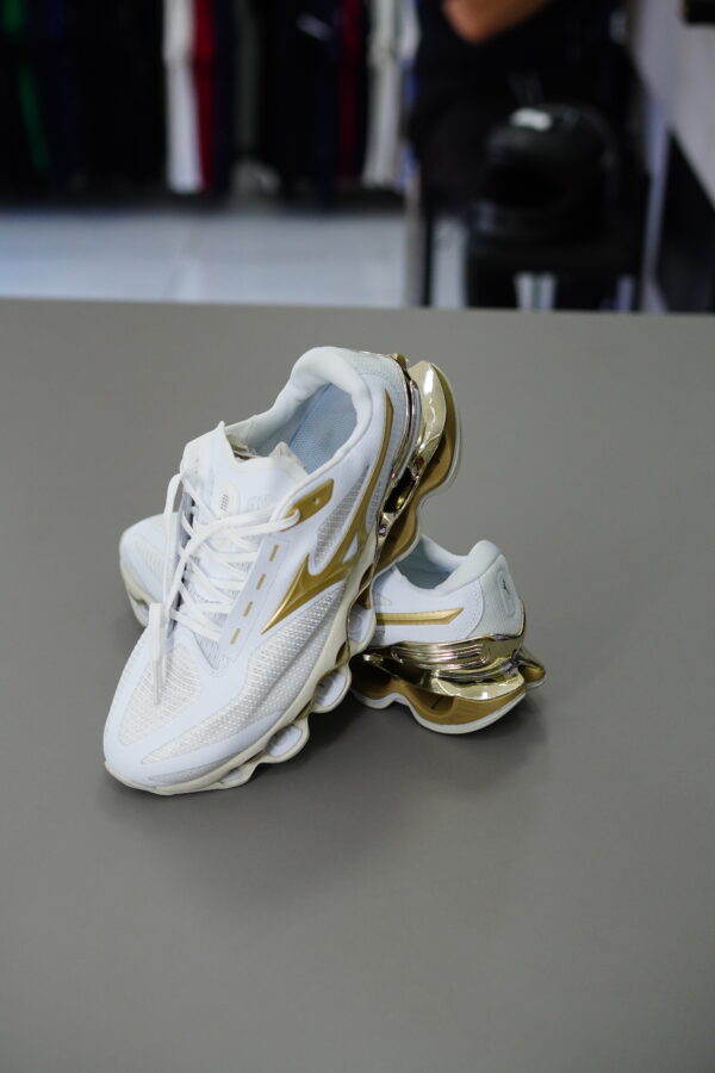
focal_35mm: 50
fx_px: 1475
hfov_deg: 27.3
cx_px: 358
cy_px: 536
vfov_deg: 40.0
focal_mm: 33
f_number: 2.5
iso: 1000
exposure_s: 1/640
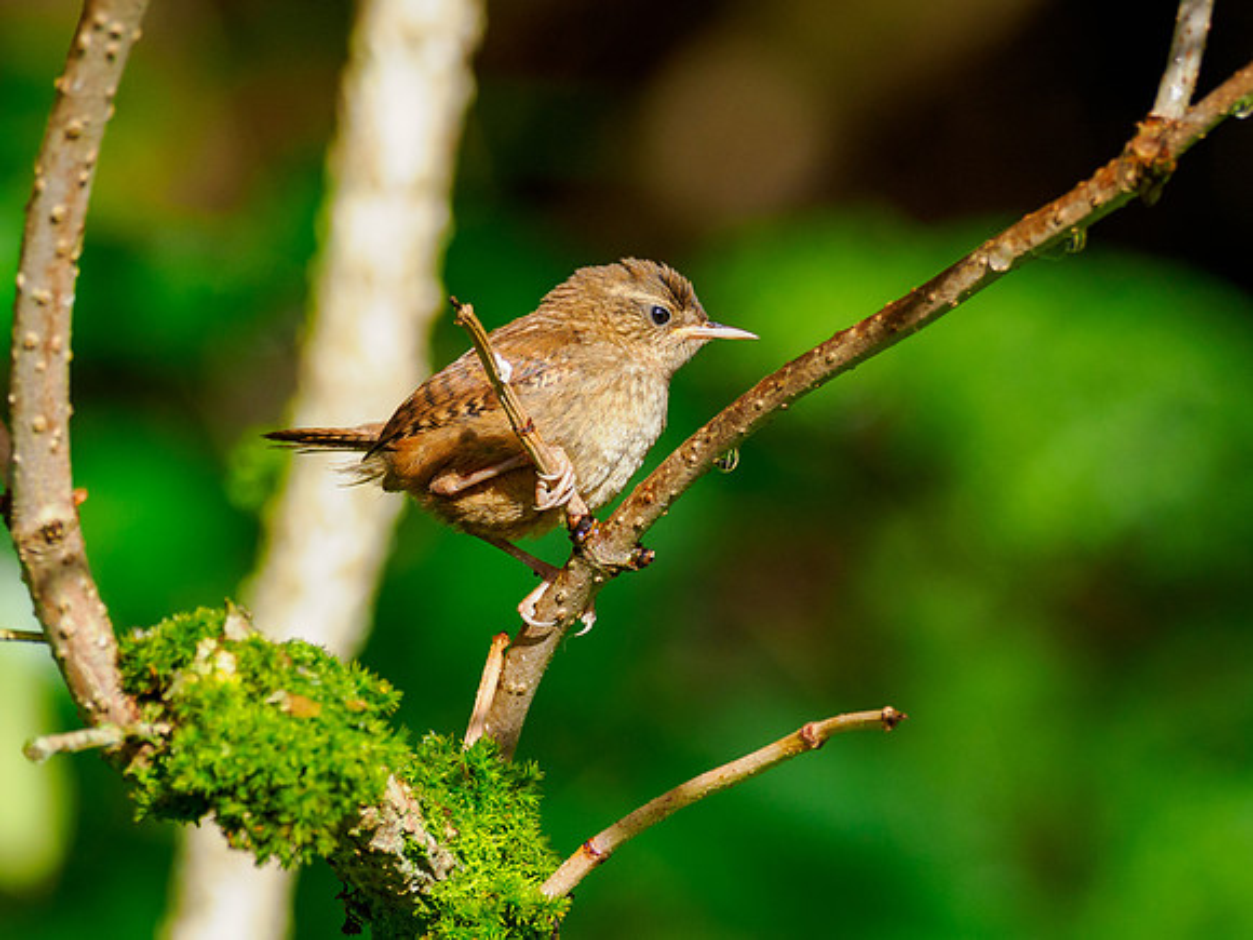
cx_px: 613
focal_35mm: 1123
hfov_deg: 1.8
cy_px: 475
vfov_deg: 1.3
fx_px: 40661
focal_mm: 300
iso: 320
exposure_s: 1/1250
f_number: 4
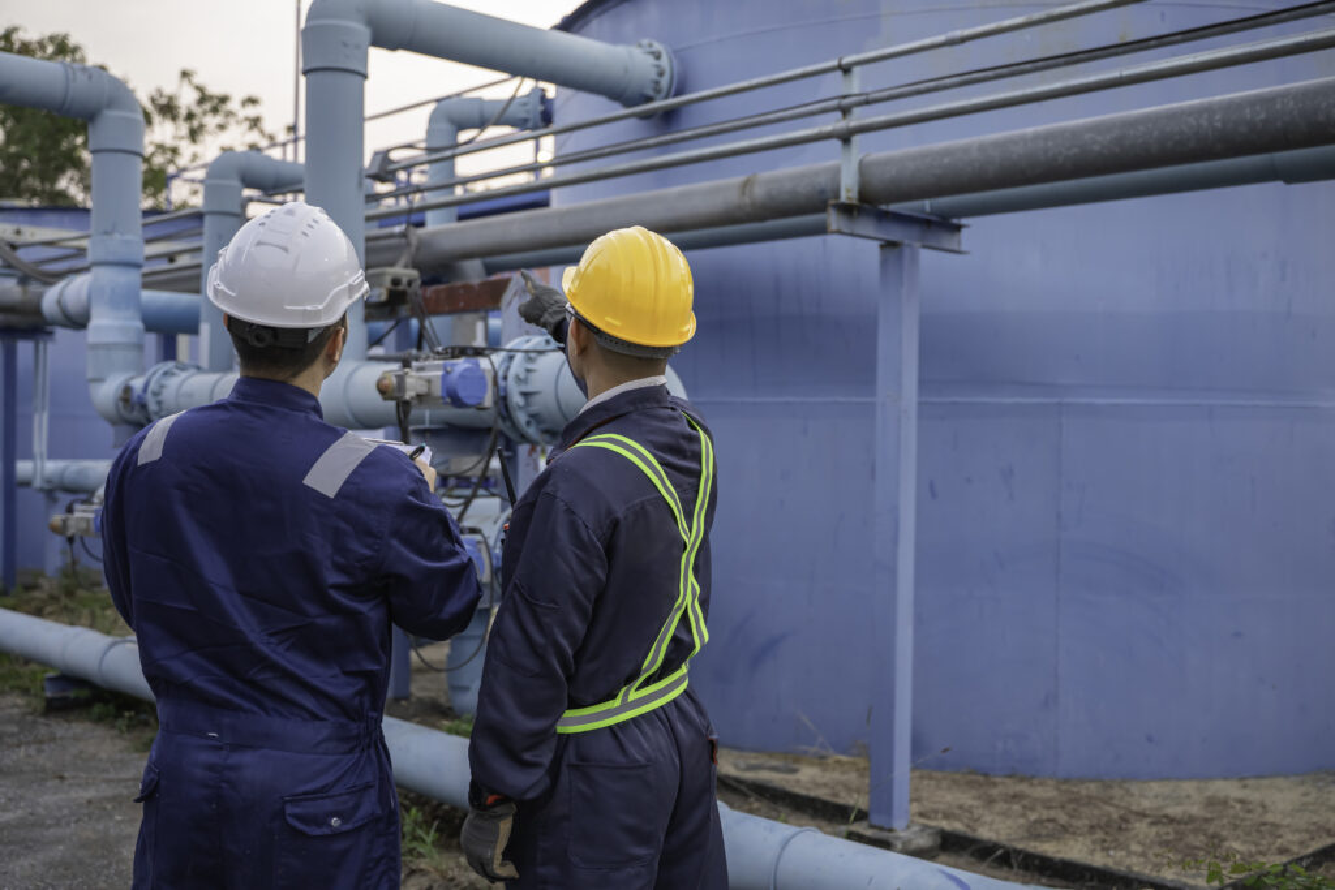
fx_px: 1409
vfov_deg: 35.1
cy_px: 445
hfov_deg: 50.7
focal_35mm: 38
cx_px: 668
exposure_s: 1/160
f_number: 2.8
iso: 400
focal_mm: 38
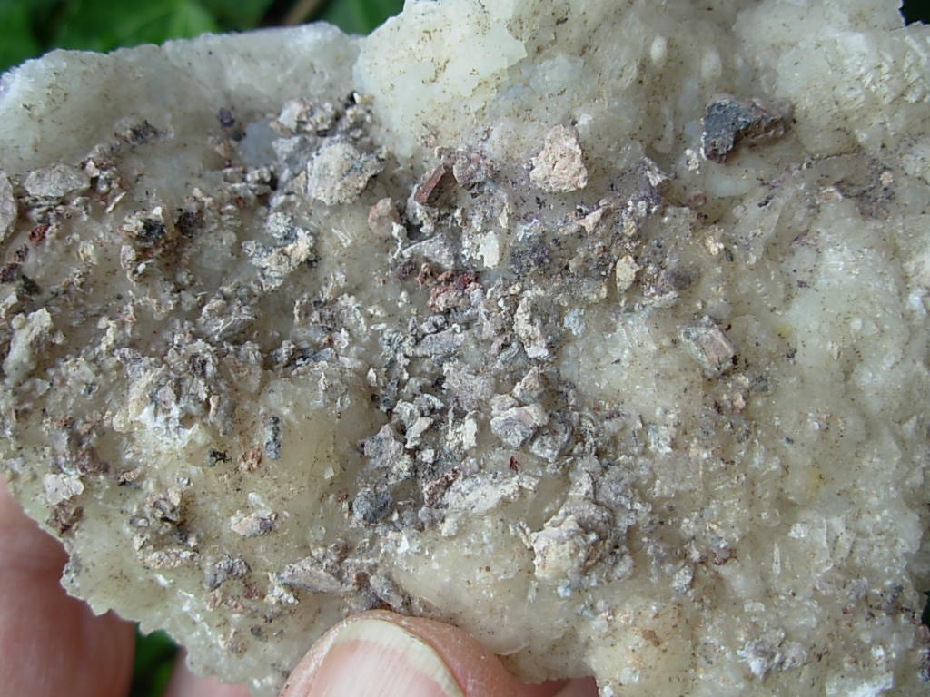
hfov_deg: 49.0
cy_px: 348
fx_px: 1021
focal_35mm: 38
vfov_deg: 37.7
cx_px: 465
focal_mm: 6.3
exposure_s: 1/235
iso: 50
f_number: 2.9
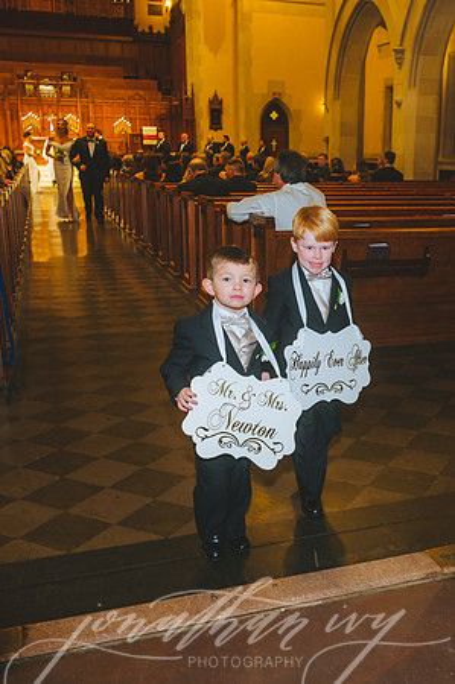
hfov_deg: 33.7
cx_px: 331
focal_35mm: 39
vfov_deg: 49.7
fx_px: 739
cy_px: 361
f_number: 2.8
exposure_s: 1/125
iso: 3200
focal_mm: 24
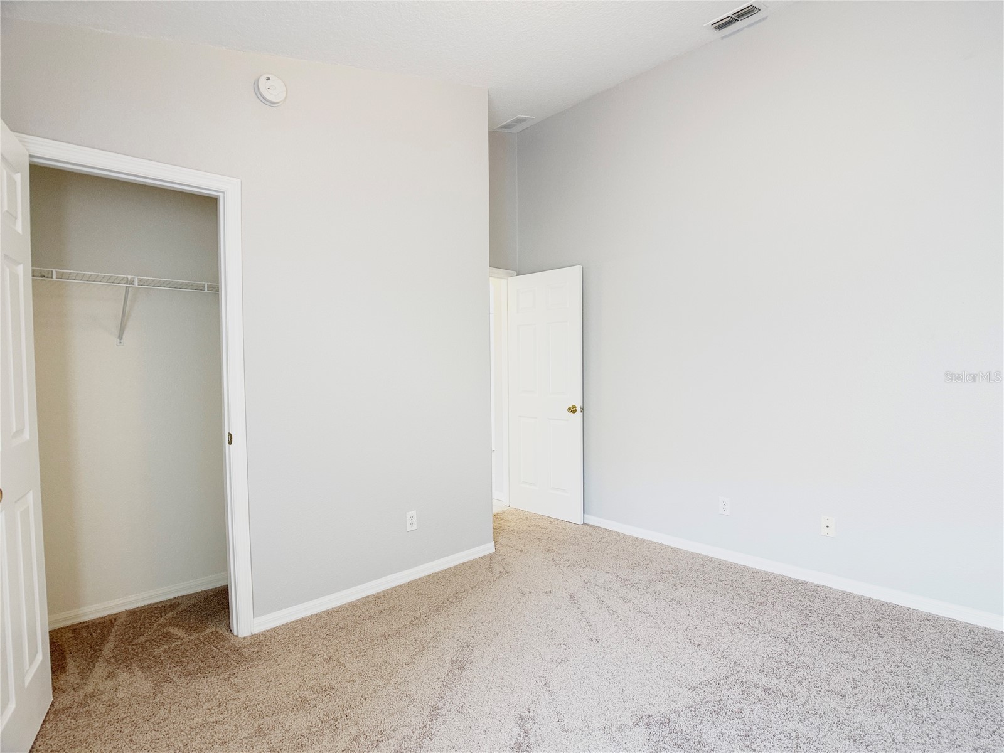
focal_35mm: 24
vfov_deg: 56.8
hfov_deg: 71.6
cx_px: 502
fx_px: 696
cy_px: 376
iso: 200
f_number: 1.78
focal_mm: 6.76
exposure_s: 1/120
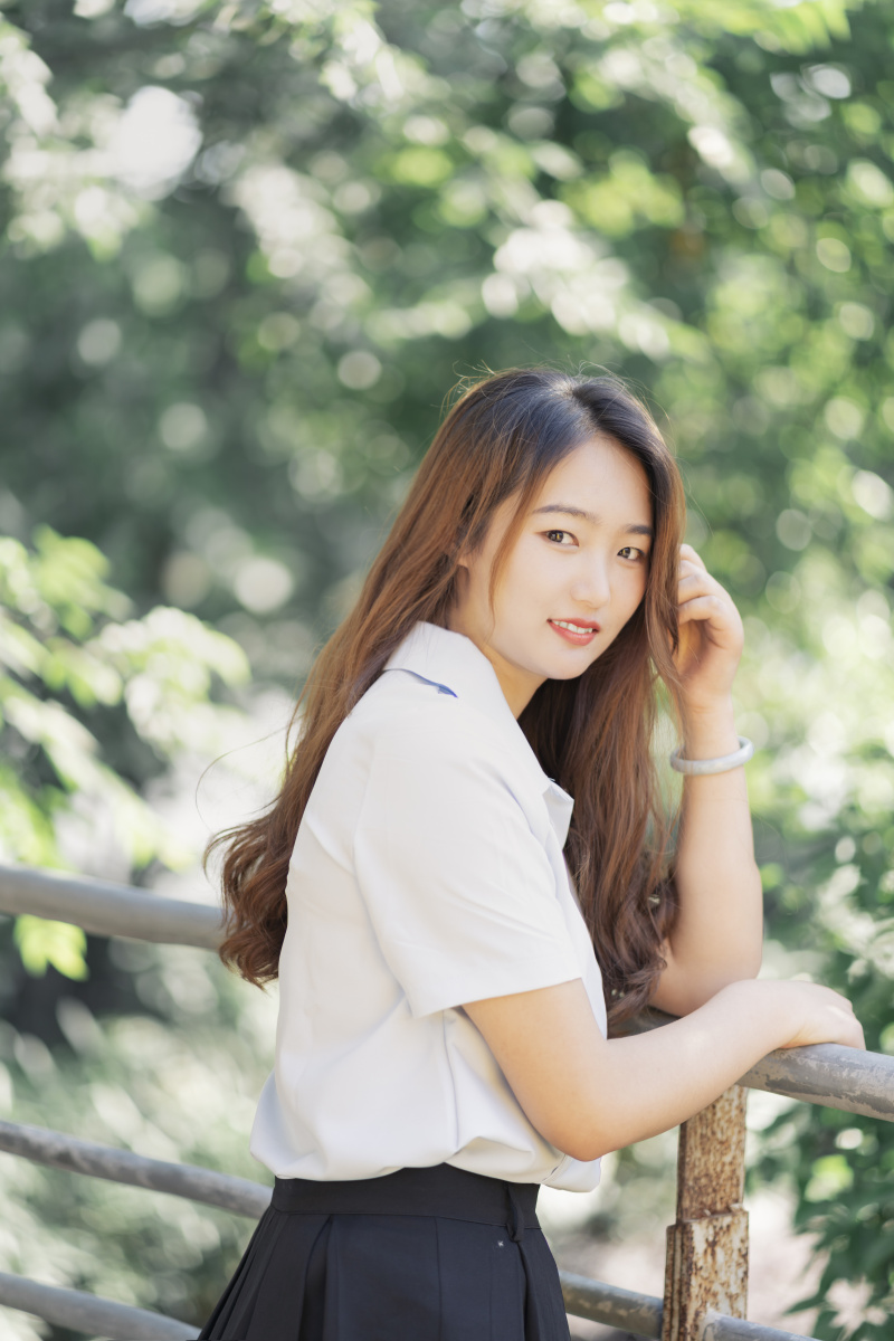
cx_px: 447
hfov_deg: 16.1
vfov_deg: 23.9
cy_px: 670
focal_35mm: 85
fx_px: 3166
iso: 100
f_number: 1.8
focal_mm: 85
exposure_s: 1/640
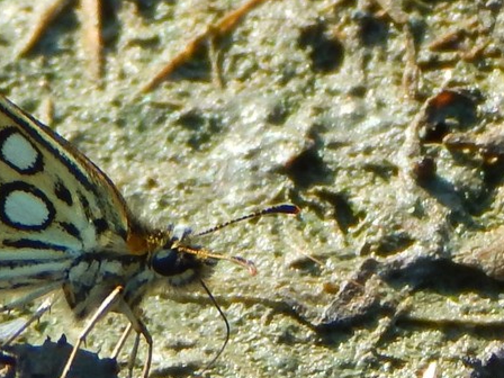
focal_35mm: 442
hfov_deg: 4.5
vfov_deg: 3.4
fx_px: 6435
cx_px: 34
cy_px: 186
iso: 125
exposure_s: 1/250
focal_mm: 41.7
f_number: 5.6
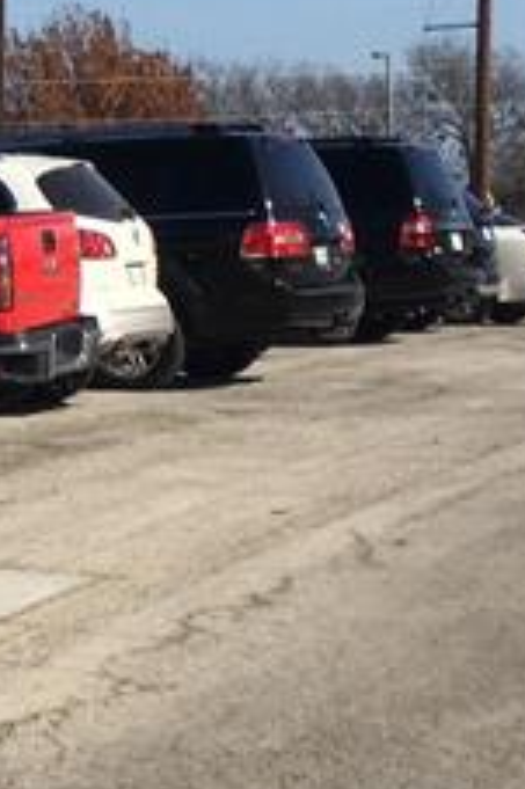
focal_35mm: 136
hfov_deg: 9.1
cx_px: -702
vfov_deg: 15.0
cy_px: 111
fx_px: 2979
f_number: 2.2
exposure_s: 1/2024
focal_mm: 4.15
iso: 25
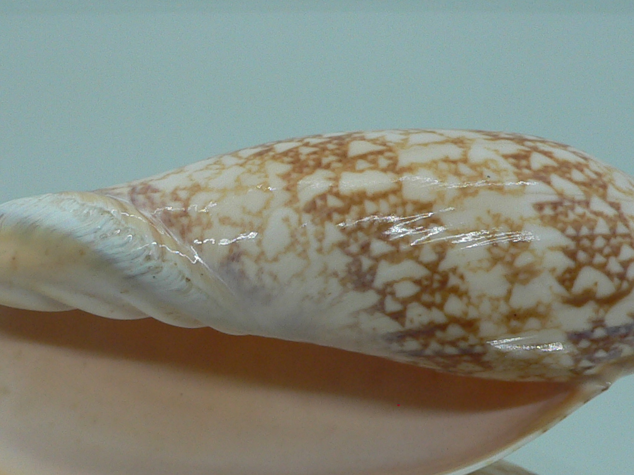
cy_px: 312
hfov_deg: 27.8
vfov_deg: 20.9
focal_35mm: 70
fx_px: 1282
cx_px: 328
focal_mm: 4.6
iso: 80
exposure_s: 1/60
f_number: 2.8
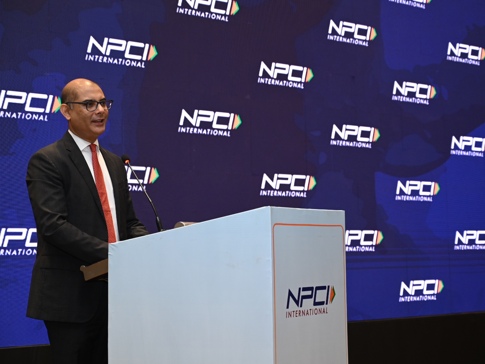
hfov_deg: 28.2
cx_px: 253
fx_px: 967
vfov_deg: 21.3
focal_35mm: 69
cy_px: 181
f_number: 4
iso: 1250
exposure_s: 1/80
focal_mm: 63
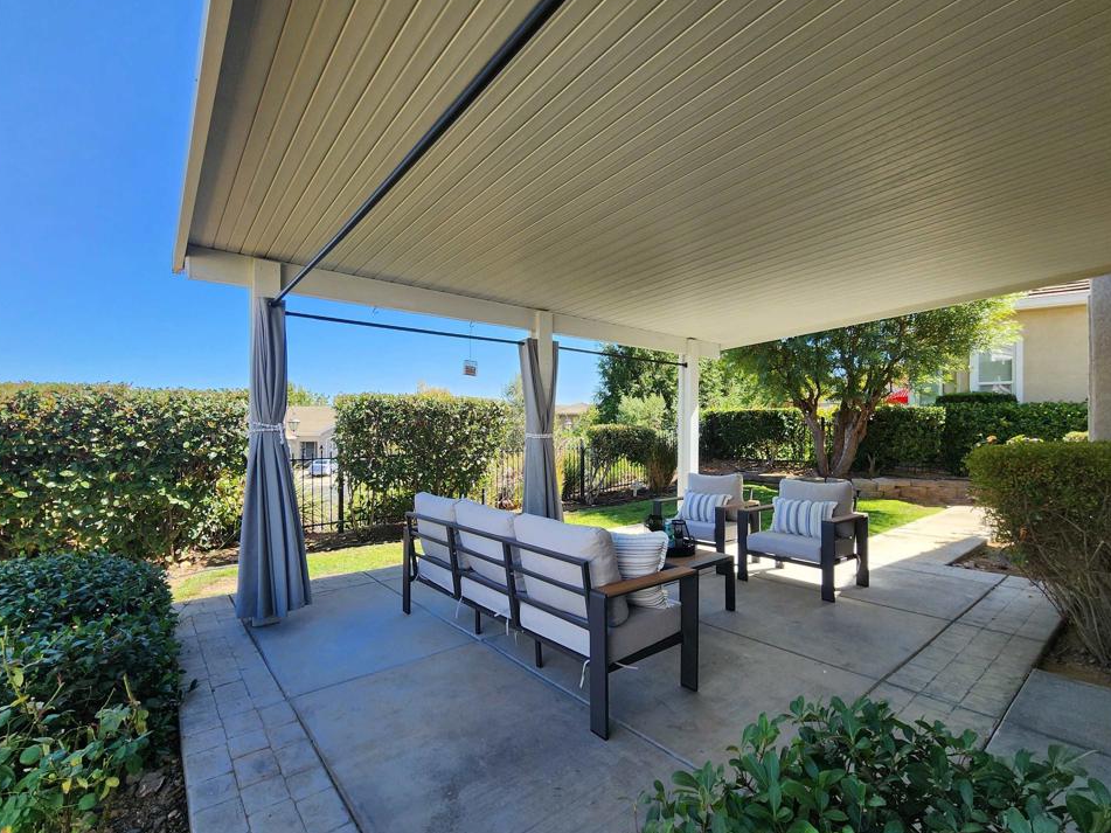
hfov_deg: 102.0
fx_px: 449
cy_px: 430
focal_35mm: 14
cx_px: 525
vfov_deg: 85.6
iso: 50
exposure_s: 1/542
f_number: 2.2
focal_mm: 2.2
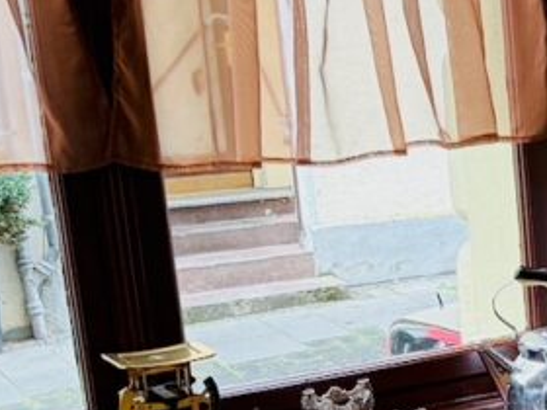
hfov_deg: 17.8
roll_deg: +1.6
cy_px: 307
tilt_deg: -12.3
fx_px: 1501
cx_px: 893
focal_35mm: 95
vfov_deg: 15.5
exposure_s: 1/50
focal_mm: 5.96
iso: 125
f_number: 1.6
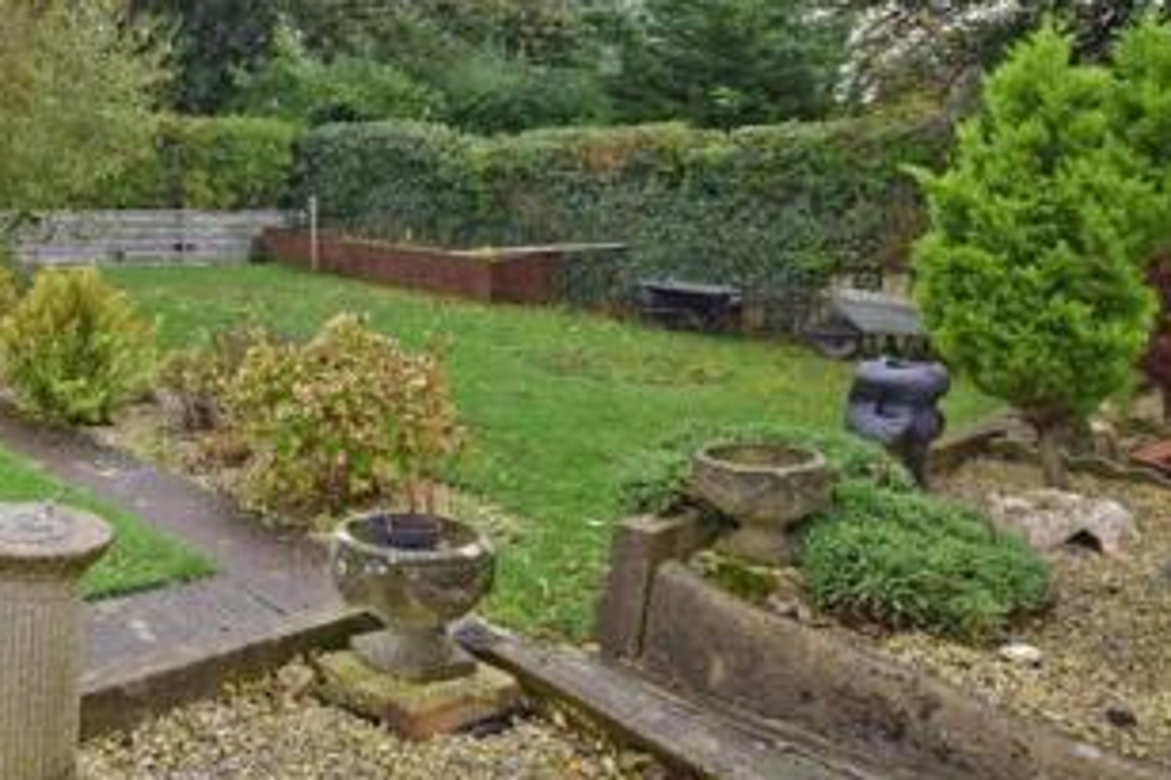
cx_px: 65
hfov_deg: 50.3
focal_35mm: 32
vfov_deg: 39.9
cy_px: 188
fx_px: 1040
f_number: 8
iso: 400
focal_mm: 10
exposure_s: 1/200
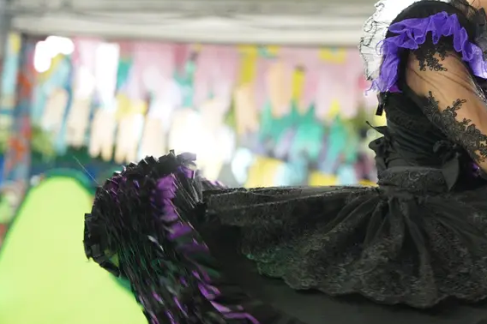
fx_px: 2150
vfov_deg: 8.6
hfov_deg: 12.9
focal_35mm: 159
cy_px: 100
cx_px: 354
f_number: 2.8
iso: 8000
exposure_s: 1/500
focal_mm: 70
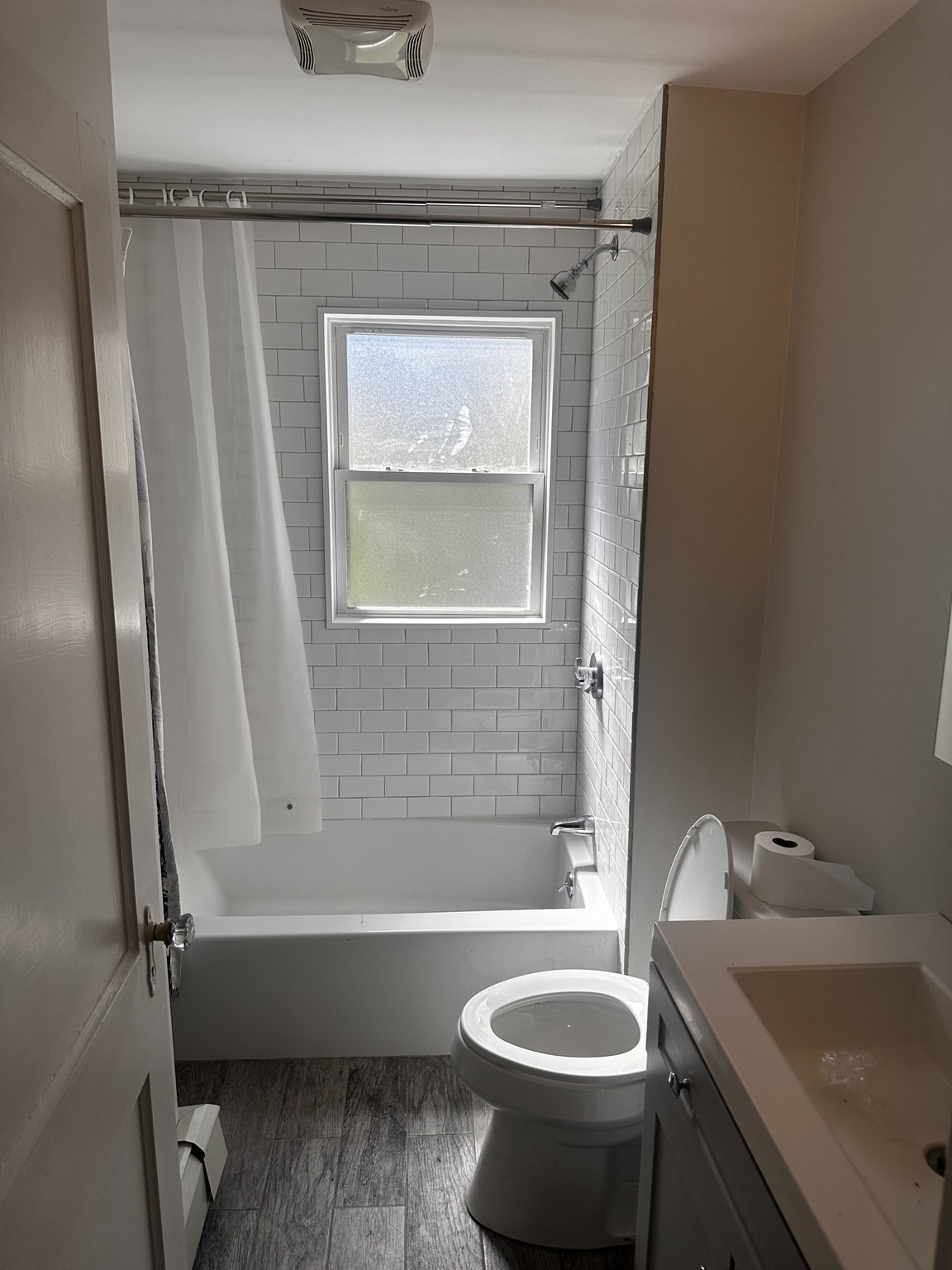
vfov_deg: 71.6
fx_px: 880
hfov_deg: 56.8
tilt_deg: -9.8
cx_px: 476
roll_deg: -1.1
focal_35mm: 24
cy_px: 635
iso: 80
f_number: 1.78
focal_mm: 6.86
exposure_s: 1/816
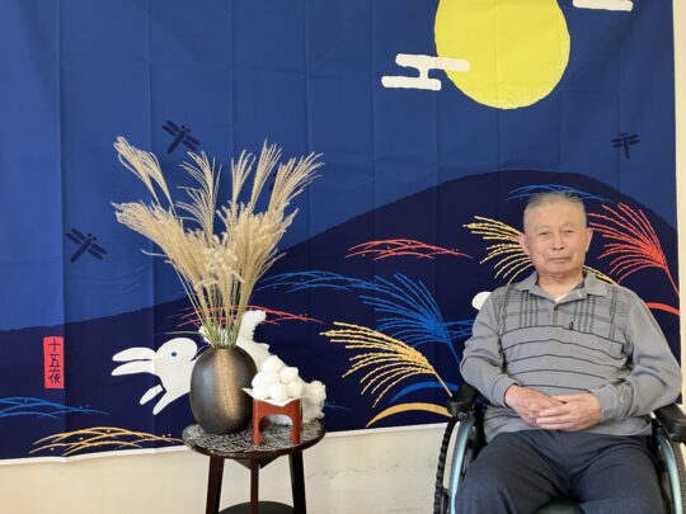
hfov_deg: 63.4
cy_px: 257
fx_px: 555
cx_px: 343
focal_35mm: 28
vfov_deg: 49.7
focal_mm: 3.99
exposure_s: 1/60
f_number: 1.8
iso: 125
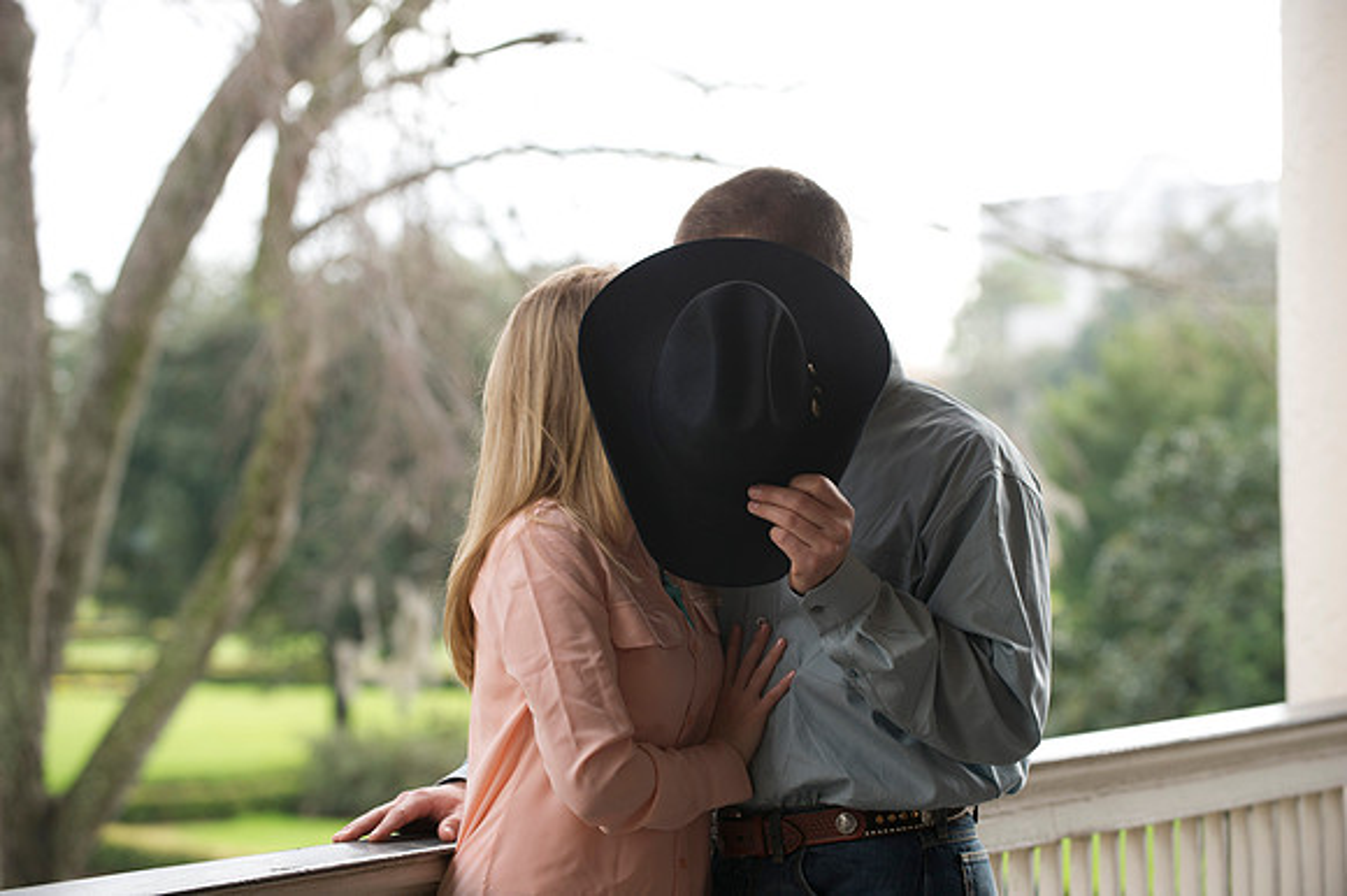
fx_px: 4113
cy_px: 448
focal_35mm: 110
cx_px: 674
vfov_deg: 12.4
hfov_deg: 18.6
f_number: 3.5
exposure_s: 1/250
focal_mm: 110
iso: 250
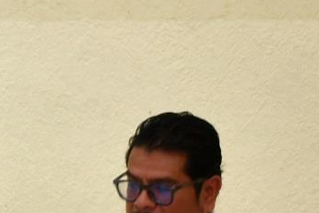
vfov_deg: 7.5
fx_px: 1595
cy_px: 286
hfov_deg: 10.7
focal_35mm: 180
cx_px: -264
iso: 500
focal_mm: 26
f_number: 4
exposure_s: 1/60.2
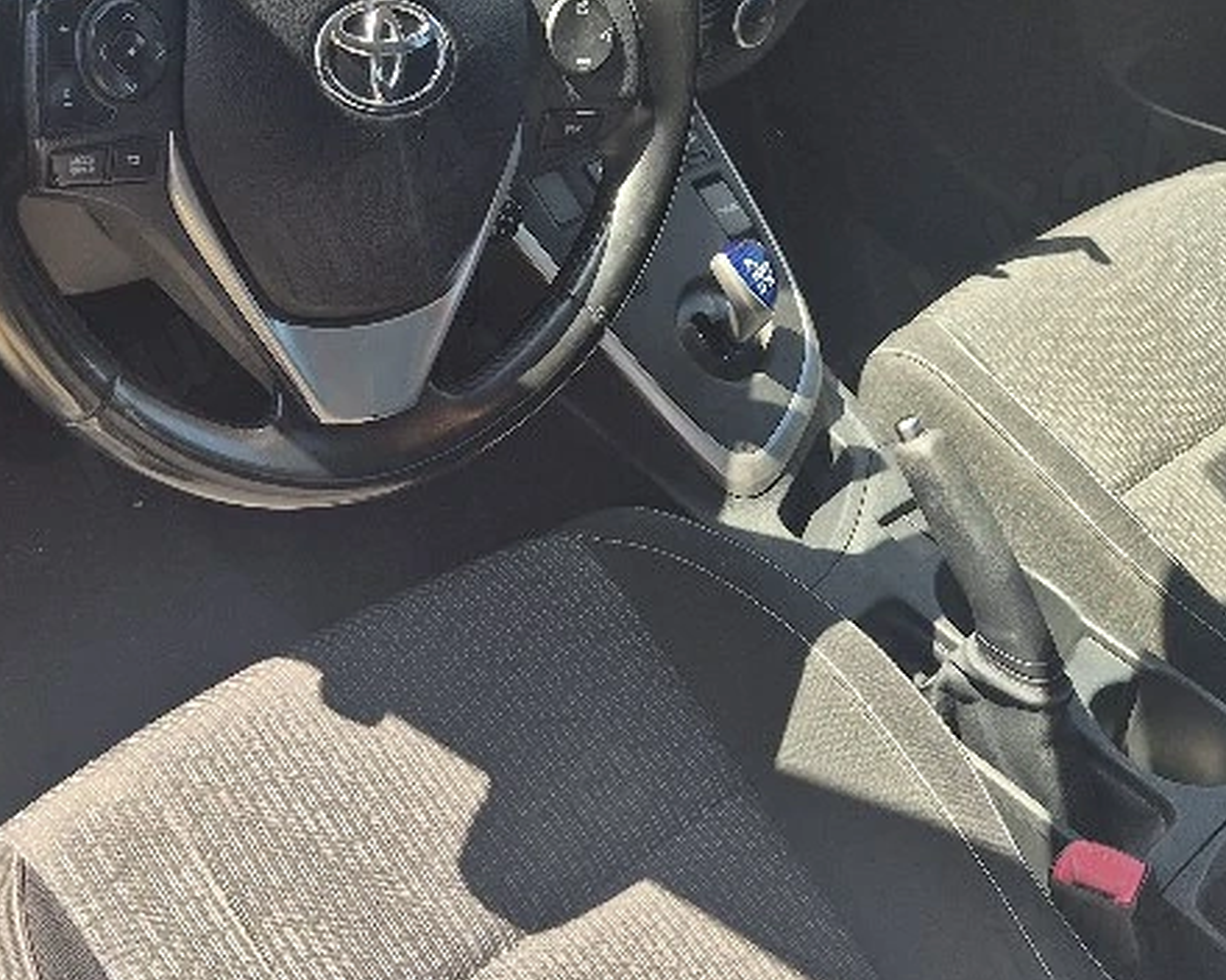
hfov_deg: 36.6
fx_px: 1851
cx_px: 529
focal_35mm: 51
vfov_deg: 29.3
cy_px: 259
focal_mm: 5.4
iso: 25
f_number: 1.8
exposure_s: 1/323
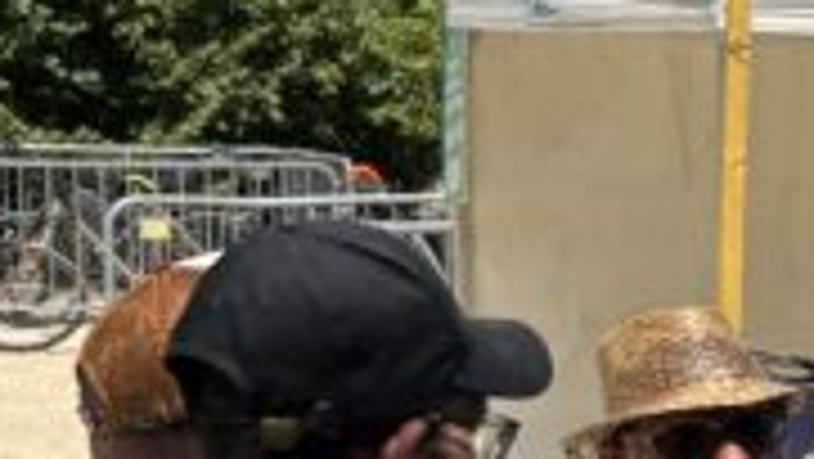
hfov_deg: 11.5
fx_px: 3455
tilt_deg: -8.4
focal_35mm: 160
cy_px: 495
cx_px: 1844
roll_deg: +0.4
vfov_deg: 7.6
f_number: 1.6
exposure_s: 1/3534
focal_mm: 5.96
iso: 50
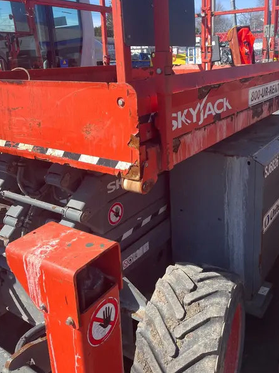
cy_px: 144
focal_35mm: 32
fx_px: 344
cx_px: 170
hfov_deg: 43.9
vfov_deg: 56.3
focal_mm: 5.1
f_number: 1.6
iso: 50
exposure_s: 1/1339
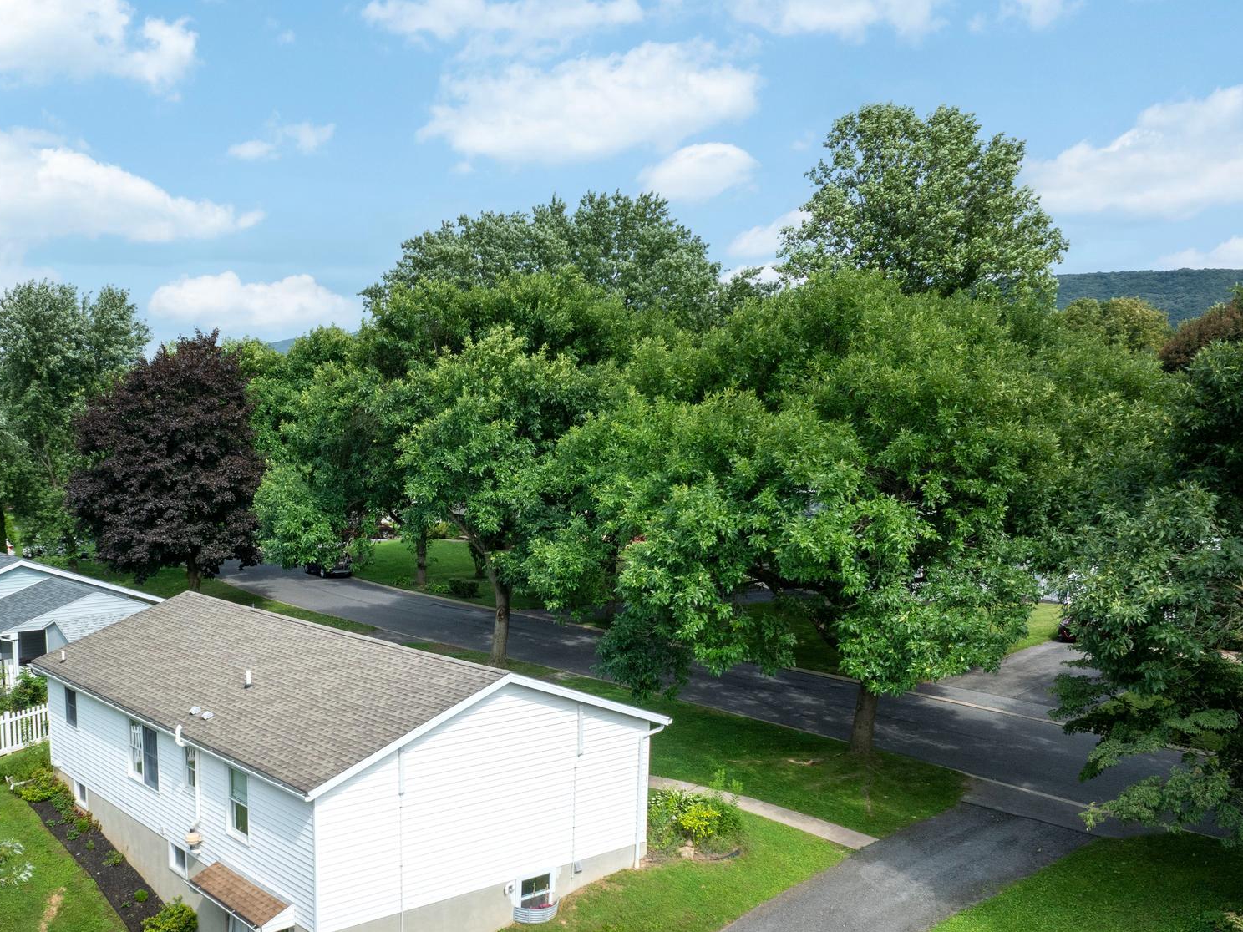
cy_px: 598
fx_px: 1185
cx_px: 402
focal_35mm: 33
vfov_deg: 42.5
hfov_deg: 54.1
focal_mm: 12.29
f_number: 7.1
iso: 100
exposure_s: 1/320
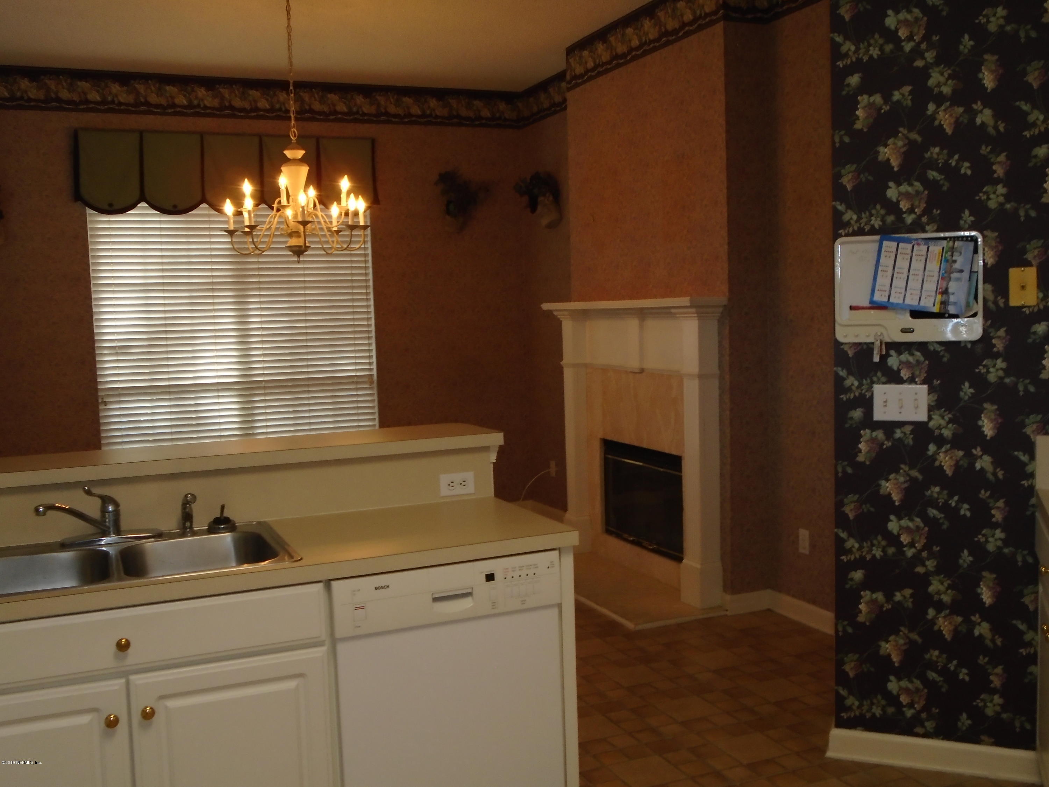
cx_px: 524
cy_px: 394
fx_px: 1091
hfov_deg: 51.4
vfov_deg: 39.7
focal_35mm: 36
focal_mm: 6.4
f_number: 3.8
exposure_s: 1/40
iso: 200
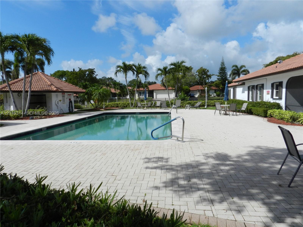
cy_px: 114
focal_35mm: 23
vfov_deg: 58.9
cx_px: 152
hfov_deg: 73.9
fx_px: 201
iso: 160
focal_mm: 4
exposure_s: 1/800
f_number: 5.6
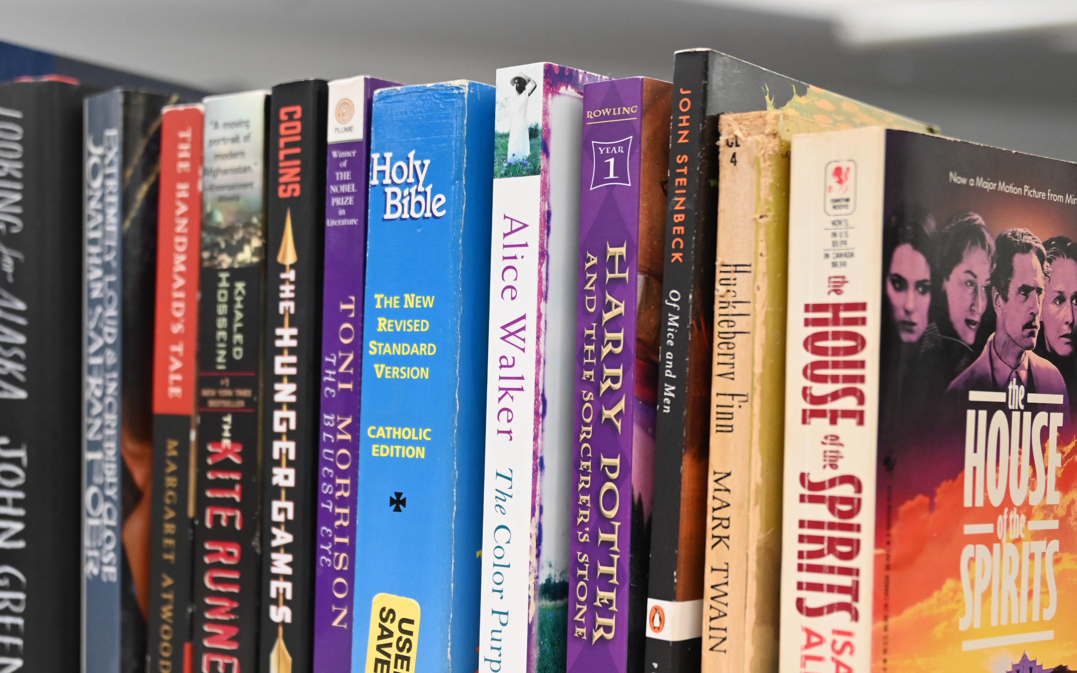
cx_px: 530
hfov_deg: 36.3
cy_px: 424
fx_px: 1644
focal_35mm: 56
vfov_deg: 23.1
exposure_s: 1/125
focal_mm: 45
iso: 2800
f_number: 4.2
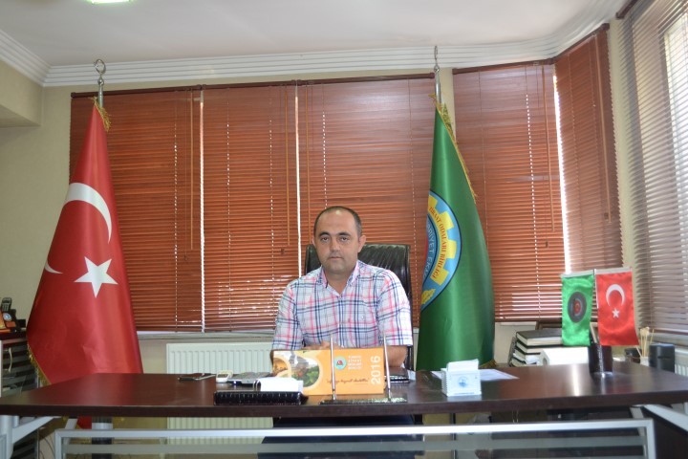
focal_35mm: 36
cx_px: 344
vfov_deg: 36.9
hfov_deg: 53.1
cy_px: 230
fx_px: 688
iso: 1100
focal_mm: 24
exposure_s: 1/60
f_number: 4
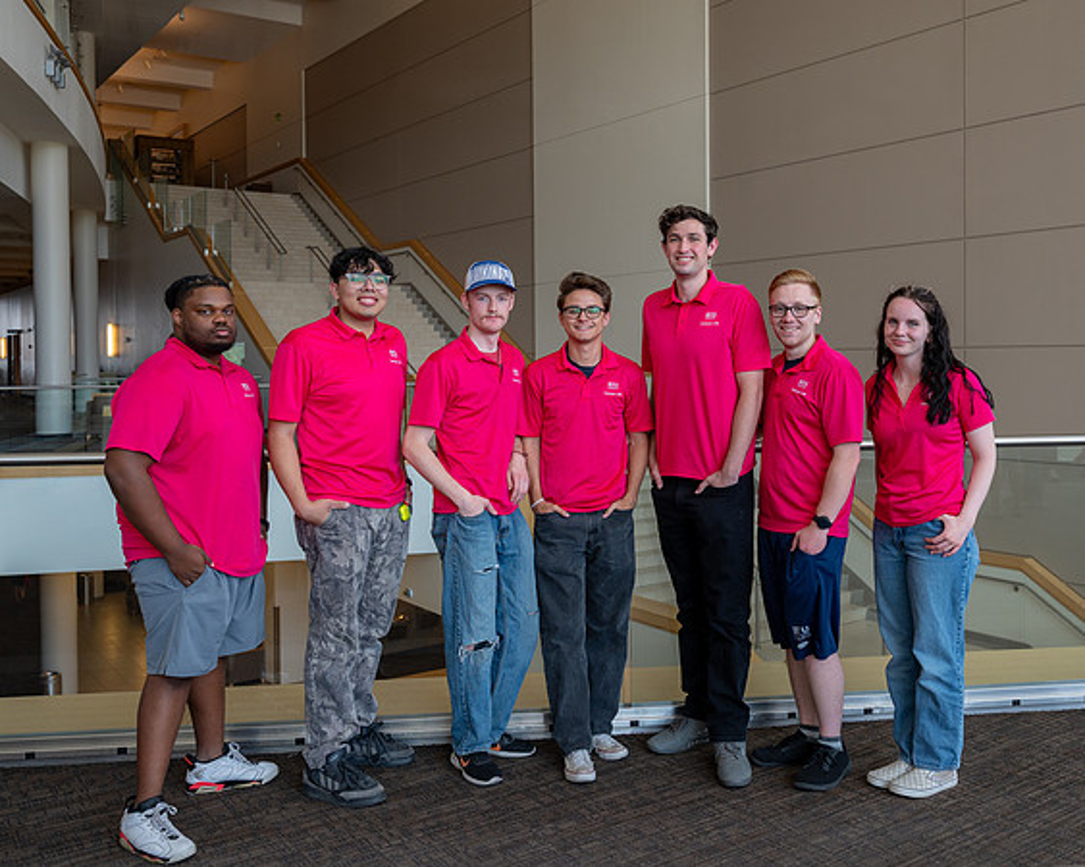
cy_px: 376
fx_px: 1103
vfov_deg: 42.8
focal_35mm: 34
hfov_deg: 52.3
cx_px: 605
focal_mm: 26.5
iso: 320
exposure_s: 1/200
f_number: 4
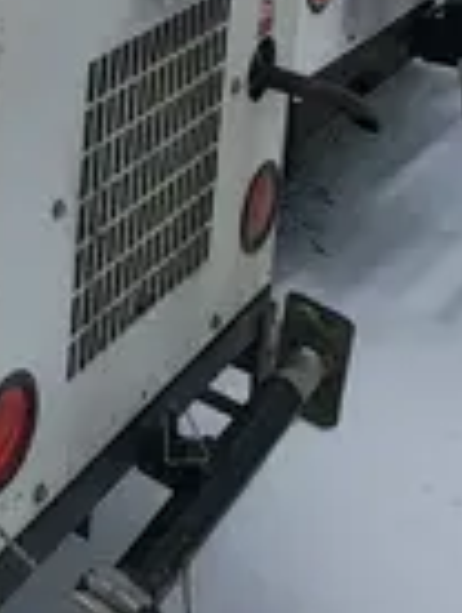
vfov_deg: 24.0
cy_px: -220
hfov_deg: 18.8
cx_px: -231
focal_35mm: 69
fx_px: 1224
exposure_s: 1/389
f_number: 2.2
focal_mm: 1.74
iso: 32
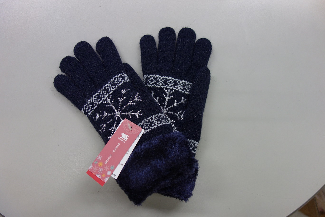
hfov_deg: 65.5
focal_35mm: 28
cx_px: 162
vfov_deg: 46.4
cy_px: 108
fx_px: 253
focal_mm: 10.4
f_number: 1.8
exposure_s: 1/100
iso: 200
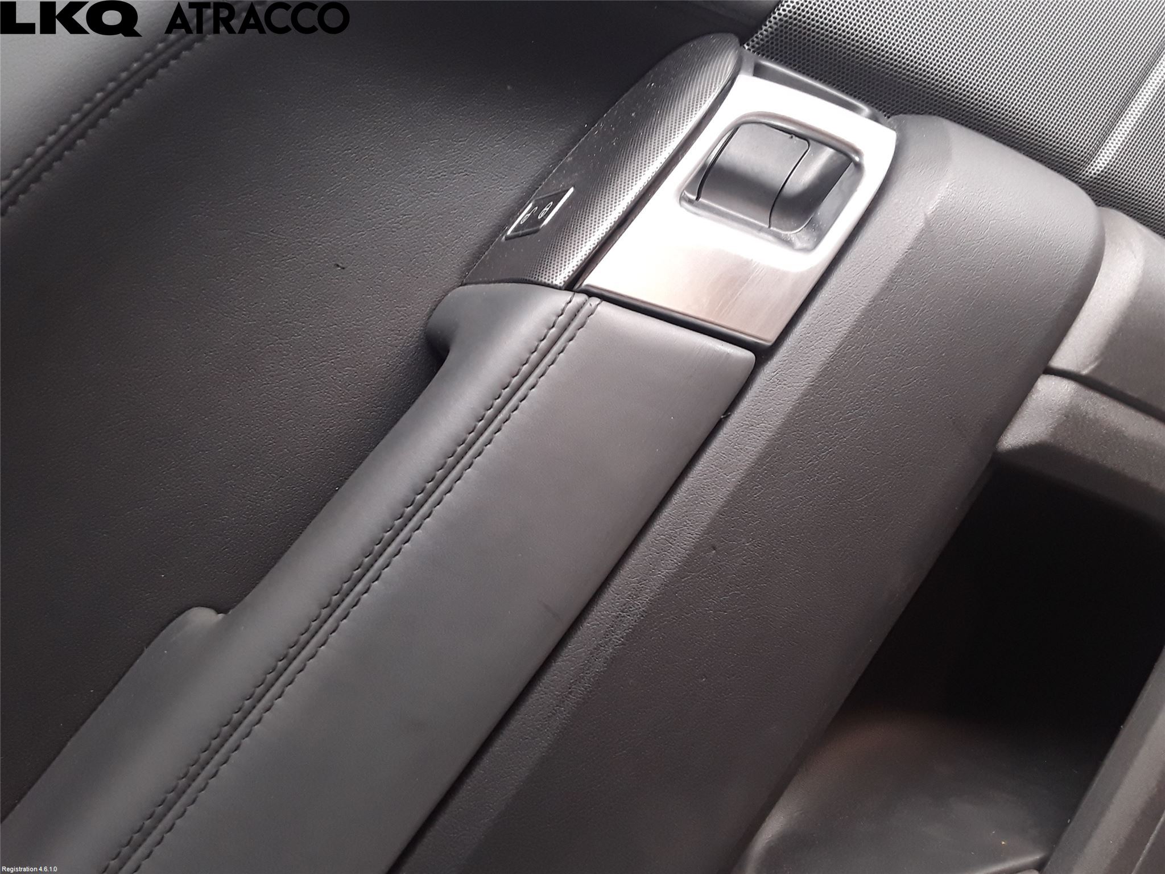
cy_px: 437
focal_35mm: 28
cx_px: 582
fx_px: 942
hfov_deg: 63.4
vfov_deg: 49.7
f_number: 1.9
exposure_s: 1/50
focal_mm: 2.91
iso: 100
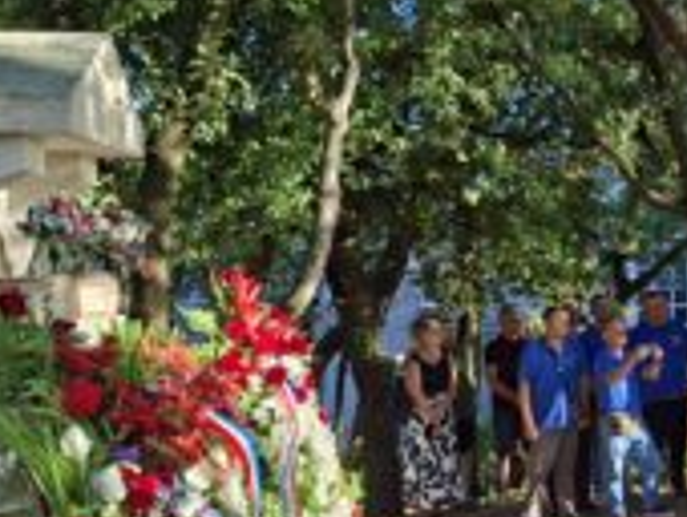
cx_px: 772
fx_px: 1073
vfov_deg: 27.0
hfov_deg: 31.2
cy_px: 202
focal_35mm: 54
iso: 32
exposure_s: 1/186
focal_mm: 5.54
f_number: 1.8
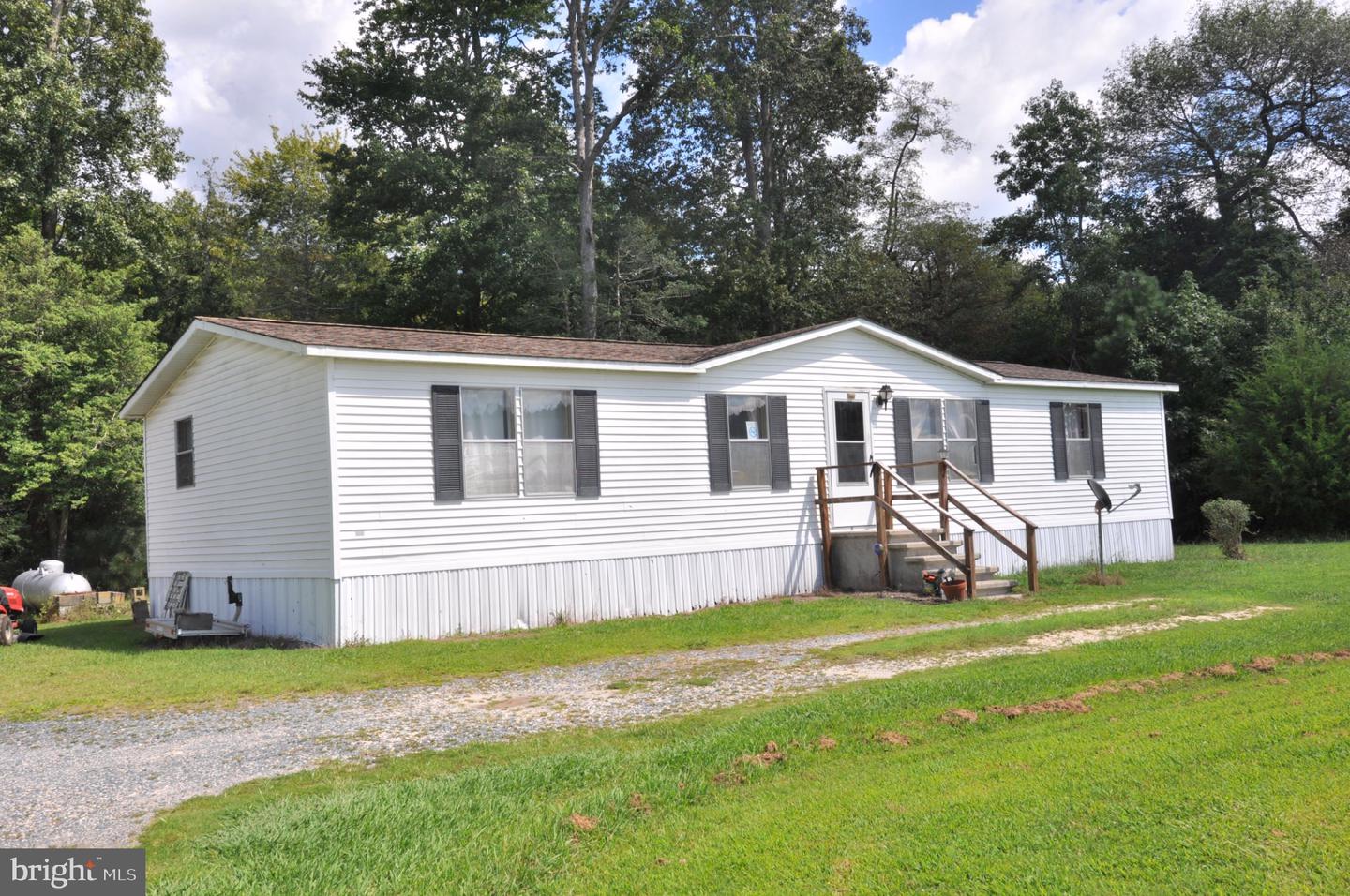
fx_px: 1236
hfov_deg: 57.3
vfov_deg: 39.9
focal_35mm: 33
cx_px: 675
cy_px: 448
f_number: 10
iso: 200
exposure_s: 1/400
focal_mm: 22
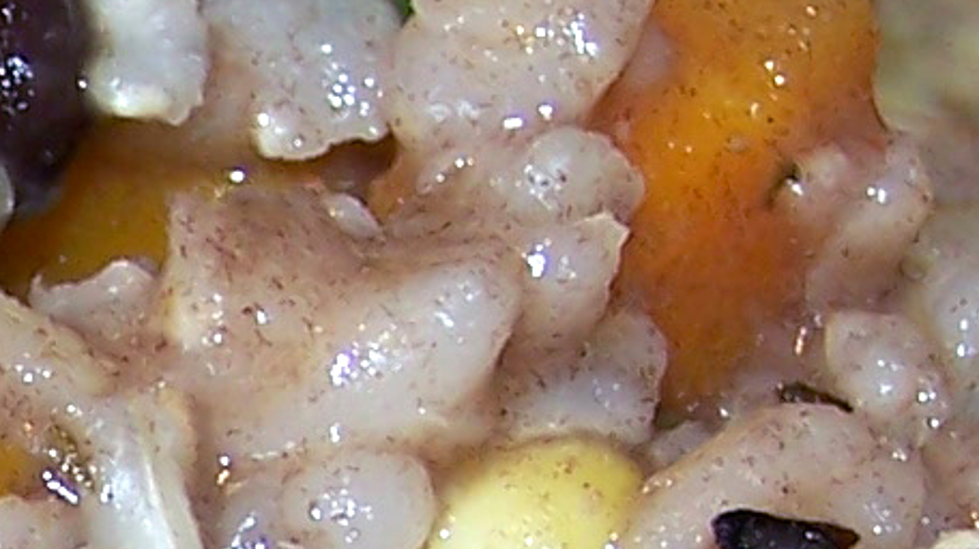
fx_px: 8952
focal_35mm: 345
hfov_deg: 6.2
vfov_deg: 3.5
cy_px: 886
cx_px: -644
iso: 80
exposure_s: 1/60
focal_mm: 9.3
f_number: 3.1
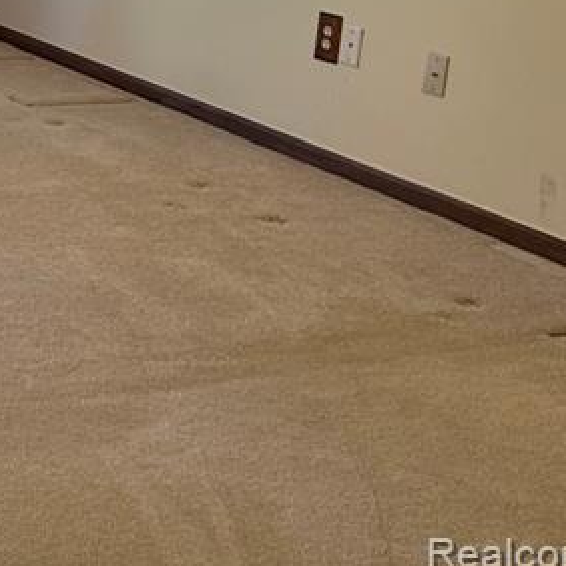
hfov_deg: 18.5
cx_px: -397
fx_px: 1424
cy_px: -185
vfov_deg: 20.4
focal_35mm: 77
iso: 125
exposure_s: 1/60
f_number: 1.78
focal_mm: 6.86
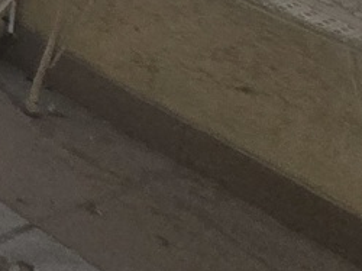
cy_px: -487
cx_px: -891
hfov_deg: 9.7
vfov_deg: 11.0
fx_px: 1045
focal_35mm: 100
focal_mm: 2.2
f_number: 2.2
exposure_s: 1/705
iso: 50
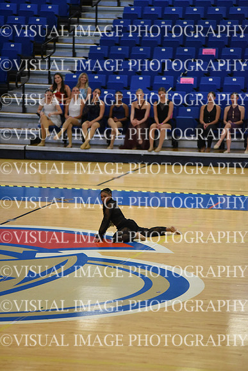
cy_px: 186
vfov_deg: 10.3
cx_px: 124
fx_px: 2065
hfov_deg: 6.9
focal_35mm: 200
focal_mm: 200
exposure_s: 1/1000
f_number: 2.8
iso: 8000
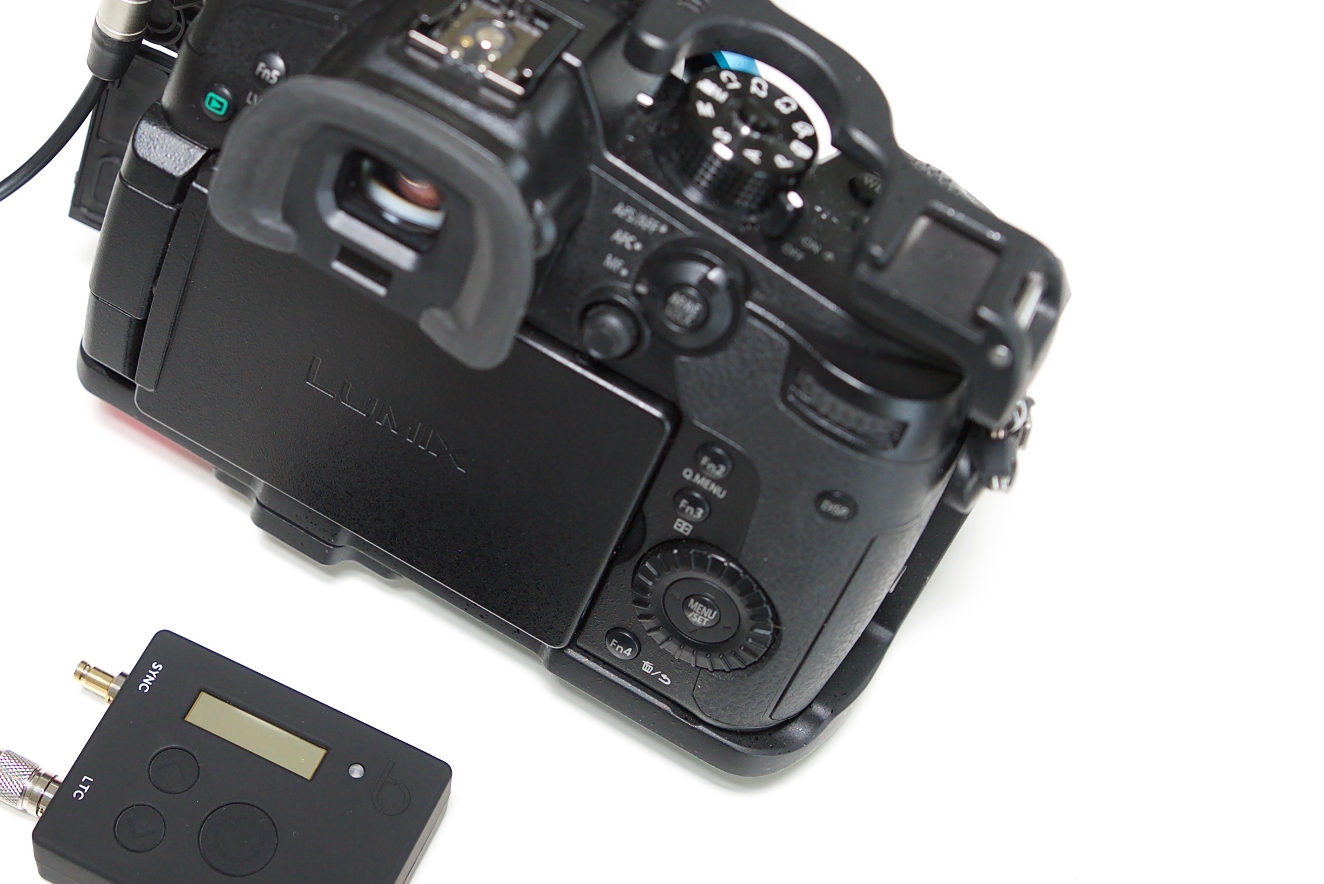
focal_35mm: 66
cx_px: 343
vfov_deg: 20.6
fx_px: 2429
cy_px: 350
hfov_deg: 30.0
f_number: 4
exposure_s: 1/50
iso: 640
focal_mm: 35
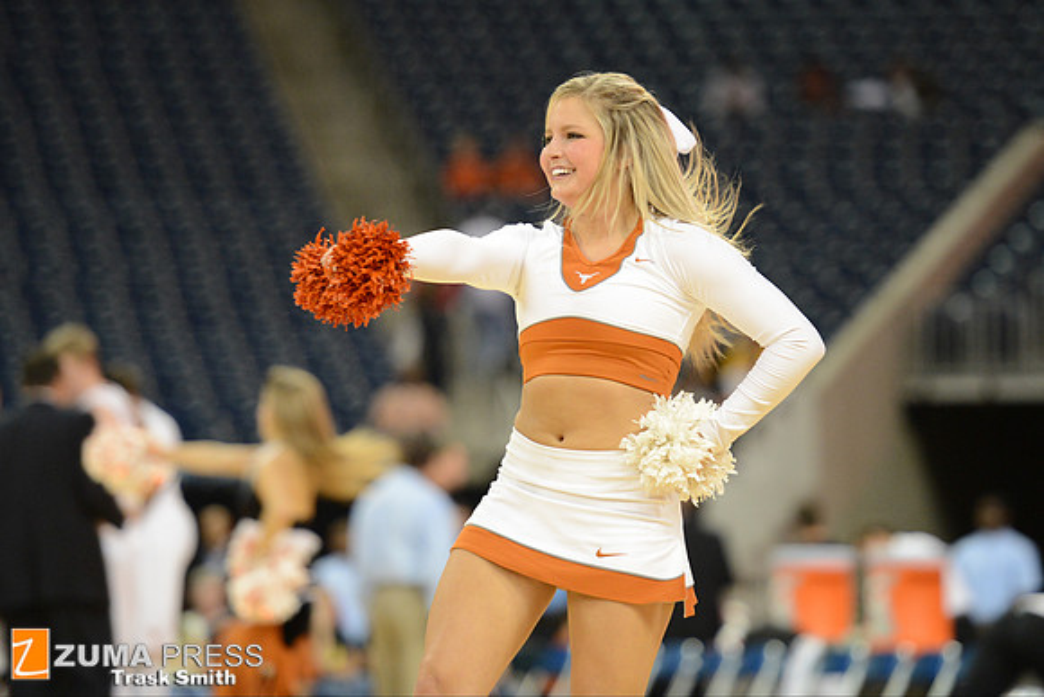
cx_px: 522
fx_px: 5366
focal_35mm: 185
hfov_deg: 11.1
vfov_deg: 7.4
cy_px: 348
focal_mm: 185
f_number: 2.8
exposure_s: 1/1000
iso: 3200
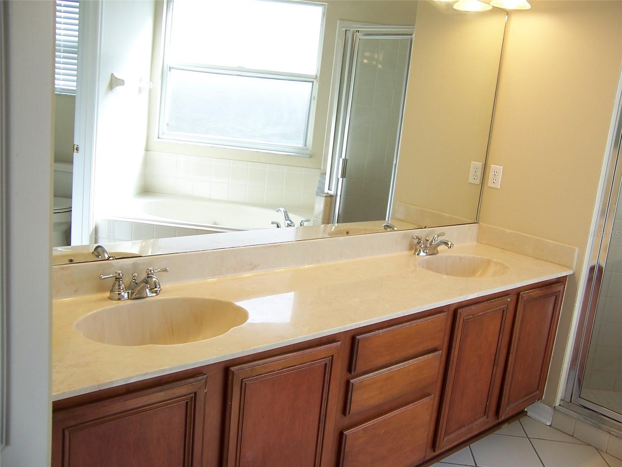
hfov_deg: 55.4
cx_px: 311
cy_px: 234
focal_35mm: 33
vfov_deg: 42.9
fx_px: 593
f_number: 3.4
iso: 80
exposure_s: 1/60
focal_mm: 5.5
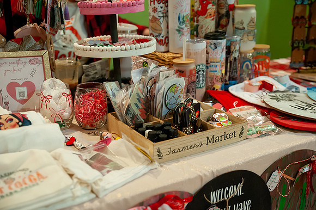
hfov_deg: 42.8
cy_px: 105
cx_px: 158
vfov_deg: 29.2
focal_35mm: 46
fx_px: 404
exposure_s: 1/125
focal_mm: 46
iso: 2500
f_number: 3.5
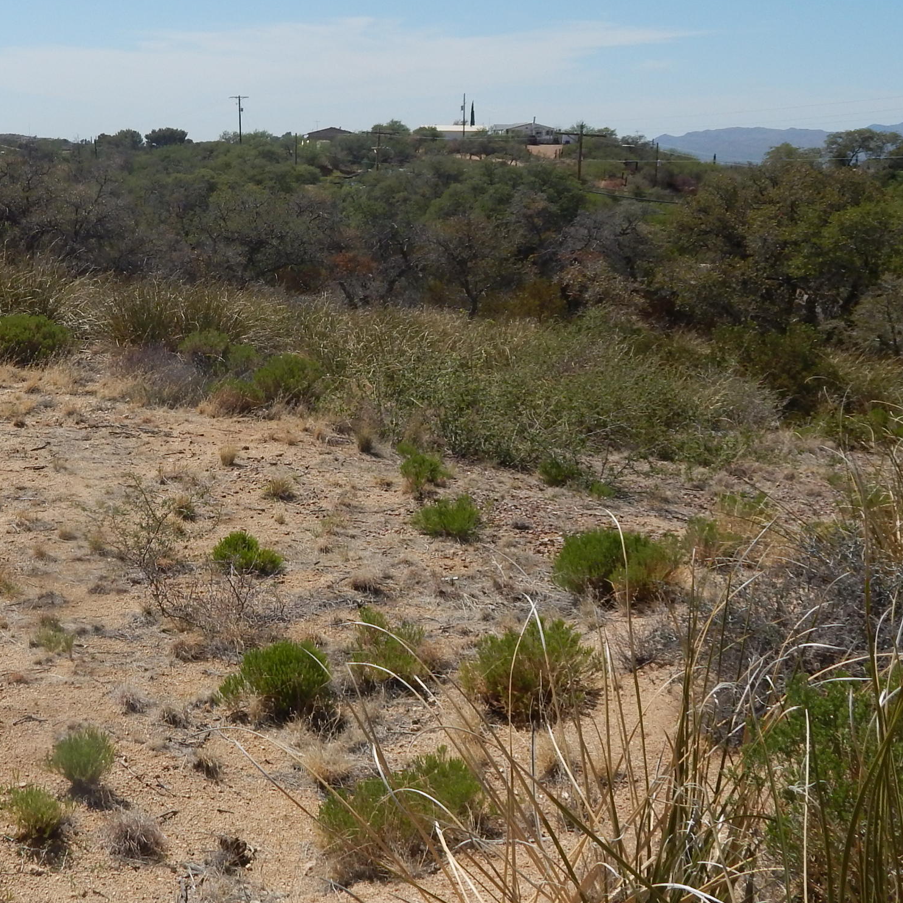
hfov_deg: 33.5
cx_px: 258
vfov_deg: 33.5
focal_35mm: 50
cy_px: 247
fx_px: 1476
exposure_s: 1/800
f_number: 6.3
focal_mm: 5.1
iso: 125
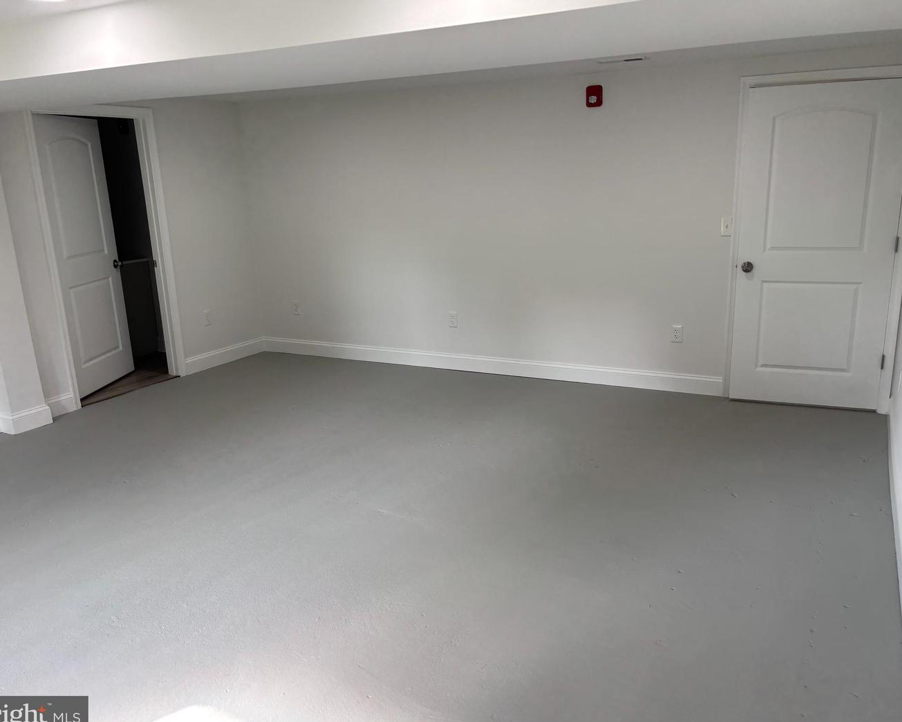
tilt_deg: -14.9
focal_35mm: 28
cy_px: 362
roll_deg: +1.6
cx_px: 464
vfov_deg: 51.5
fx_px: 747
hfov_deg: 62.2
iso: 50
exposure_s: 1/120
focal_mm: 5.96
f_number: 1.6
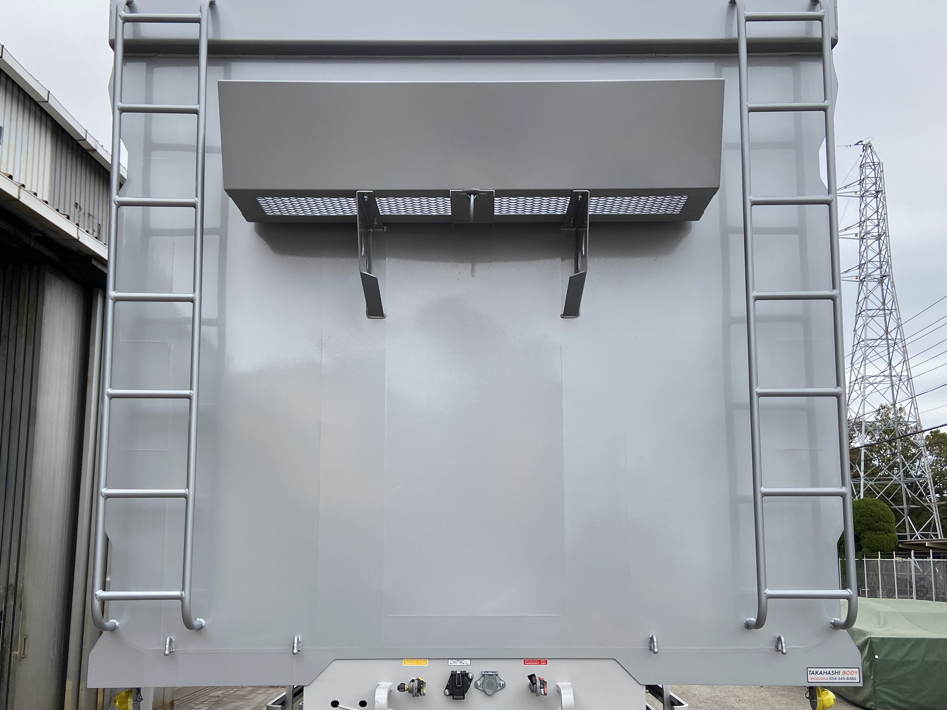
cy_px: 436
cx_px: 489
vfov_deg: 38.5
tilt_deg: +7.6
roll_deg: -0.5
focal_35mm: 37
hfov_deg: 50.1
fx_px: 1012
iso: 32
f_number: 1.8
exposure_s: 1/604
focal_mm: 4.25
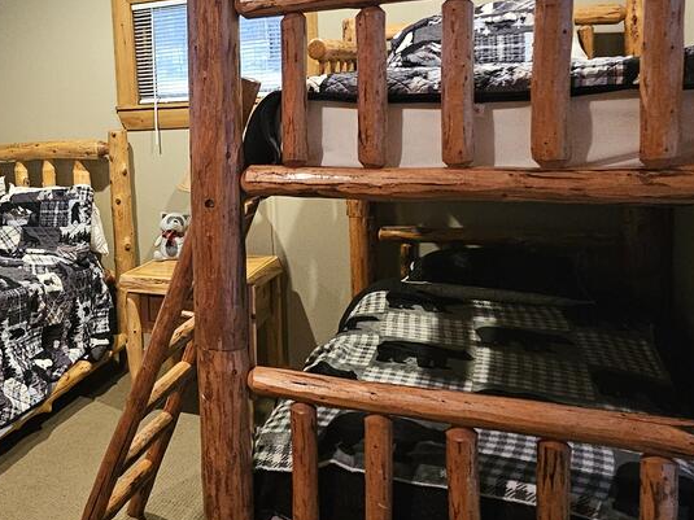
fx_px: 702
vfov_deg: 40.0
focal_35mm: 35
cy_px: 158
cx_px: 27
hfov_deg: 45.8
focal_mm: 2.2
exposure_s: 1/24
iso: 640
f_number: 2.2
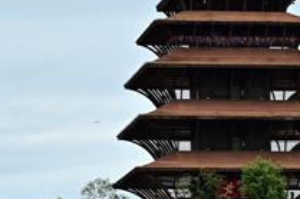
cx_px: 422
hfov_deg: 5.8
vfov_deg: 3.9
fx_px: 2914
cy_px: 490
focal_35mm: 350
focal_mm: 61
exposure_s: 1/160
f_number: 8
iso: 160
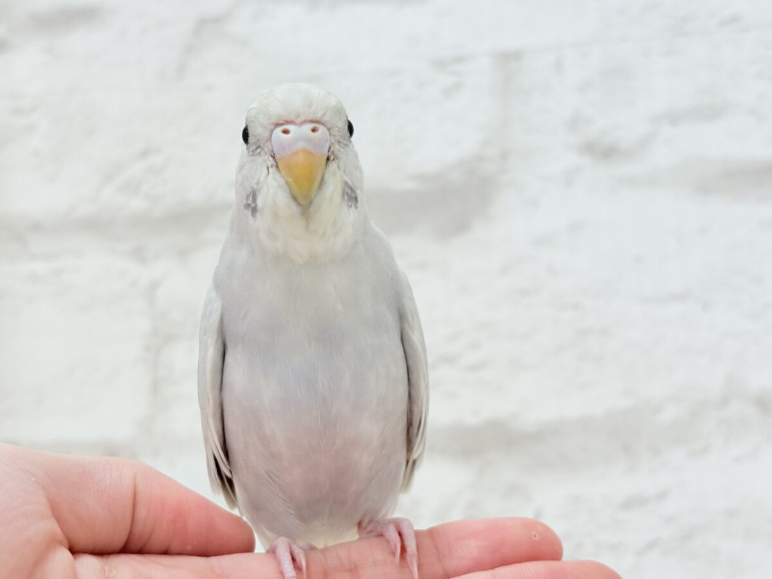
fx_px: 1160
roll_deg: +3.6
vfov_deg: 28.0
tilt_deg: +5.9
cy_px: 290
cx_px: 386
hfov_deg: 36.8
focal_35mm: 52
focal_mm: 5.96
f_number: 1.6
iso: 40
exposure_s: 1/50
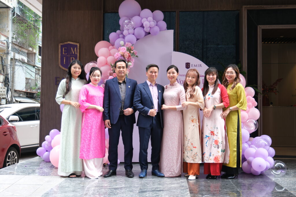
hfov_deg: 51.9
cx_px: 148
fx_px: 304
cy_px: 98
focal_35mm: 37
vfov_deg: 36.0
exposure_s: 1/75
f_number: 2.8
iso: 125
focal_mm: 24.9
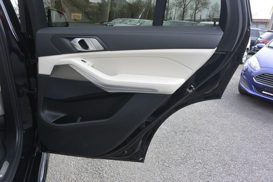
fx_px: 205
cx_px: 136
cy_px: 91
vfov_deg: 47.9
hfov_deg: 67.4
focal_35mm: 27
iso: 160
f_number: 4
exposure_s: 1/500
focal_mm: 10
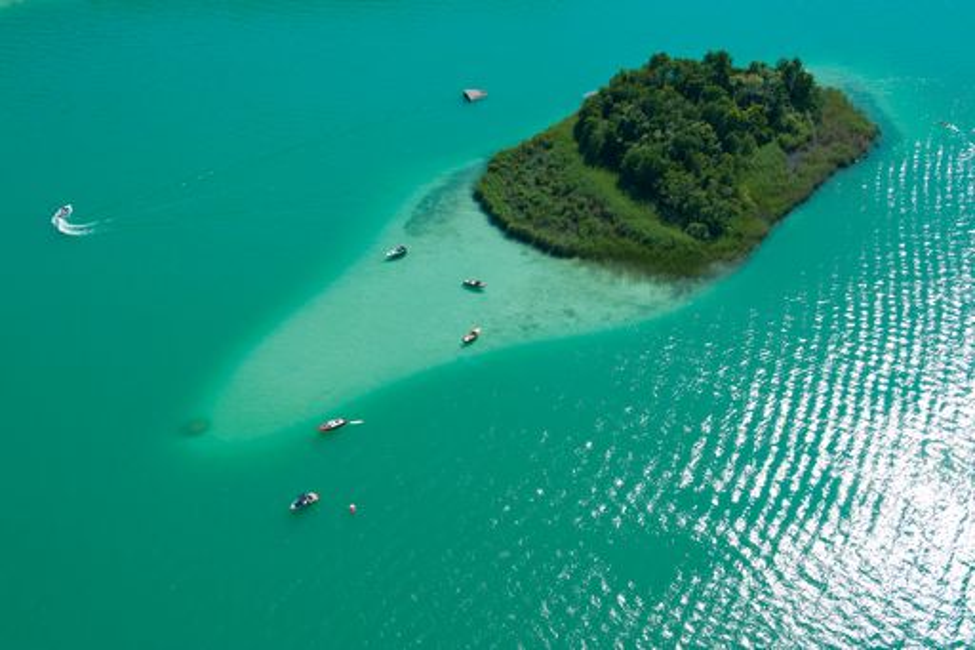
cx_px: 488
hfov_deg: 48.5
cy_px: 325
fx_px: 1083
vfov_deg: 33.4
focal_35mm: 40
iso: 400
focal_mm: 40
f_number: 7.1
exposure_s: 1/1250
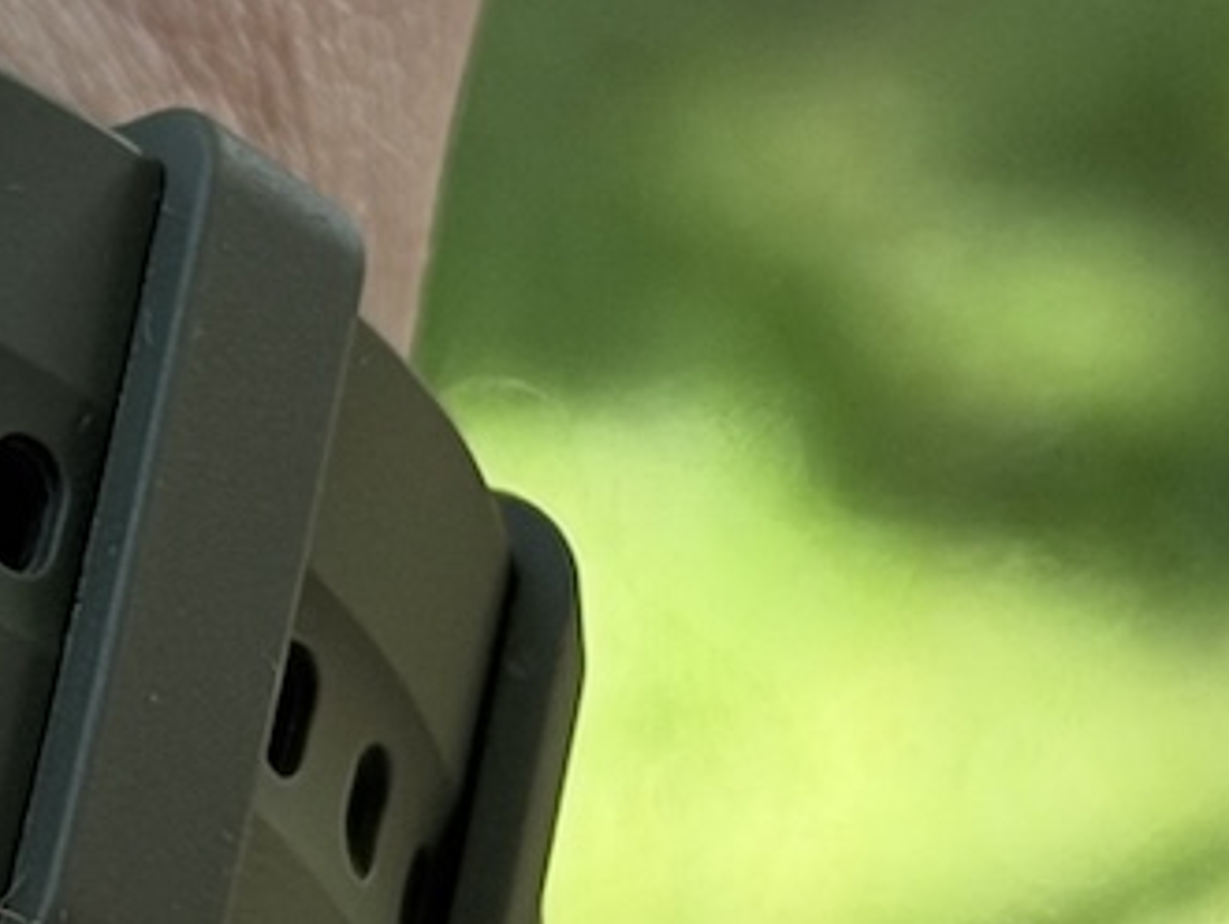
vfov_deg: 5.4
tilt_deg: -36.1
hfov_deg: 7.1
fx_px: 9806
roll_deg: +8.8
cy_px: 285
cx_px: -495
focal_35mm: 276
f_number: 1.78
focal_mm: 6.76
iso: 64
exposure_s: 1/334
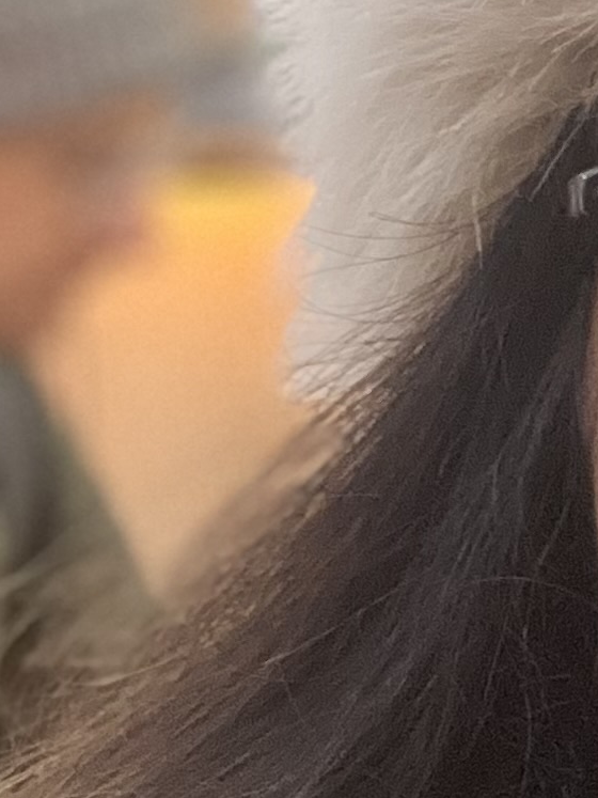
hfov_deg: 10.8
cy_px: 331
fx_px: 2857
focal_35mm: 124
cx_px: 1232
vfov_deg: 15.9
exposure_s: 1/25
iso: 500
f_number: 2.2
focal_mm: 2.71
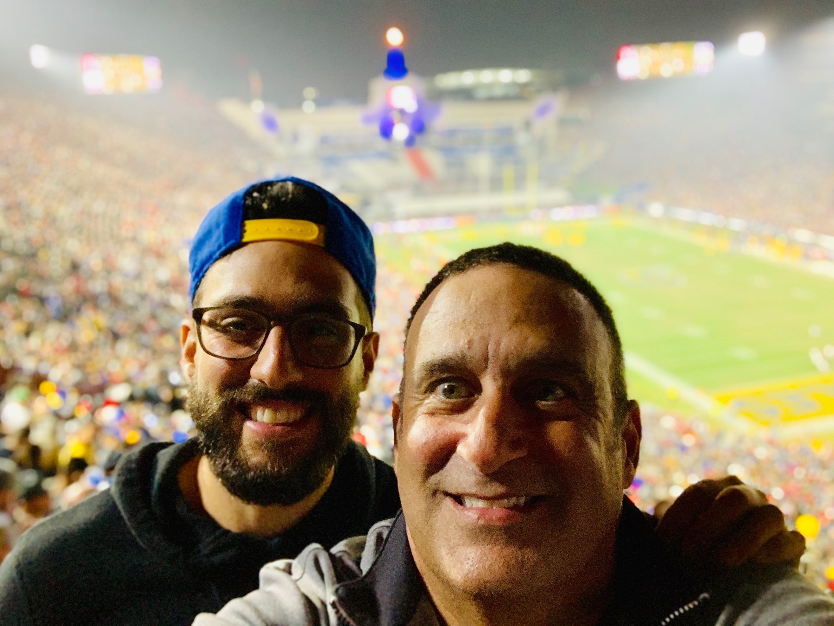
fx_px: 771
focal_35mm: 32
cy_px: 313
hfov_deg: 56.8
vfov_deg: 44.2
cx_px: 417
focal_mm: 2.87
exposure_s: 1/48
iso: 160
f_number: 2.2
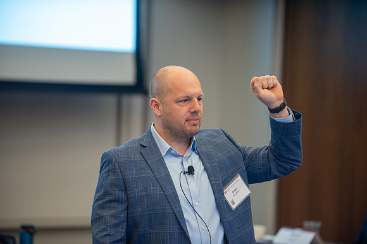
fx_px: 1938
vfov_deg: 7.2
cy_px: 122
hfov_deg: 10.8
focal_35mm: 190
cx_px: 184
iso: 2000
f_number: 2.8
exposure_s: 1/160
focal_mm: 190
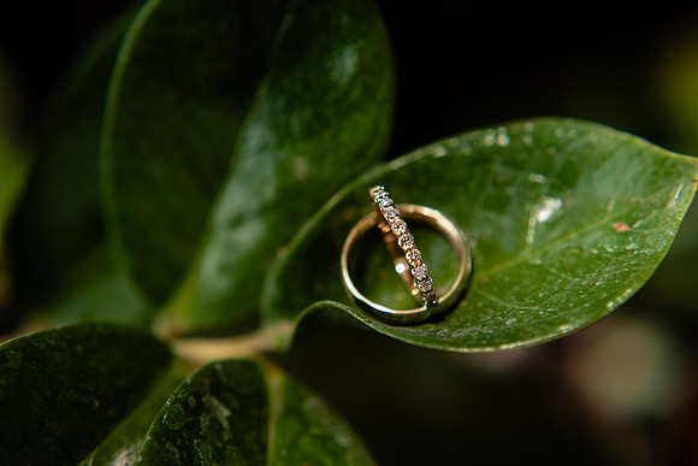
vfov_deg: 25.7
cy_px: 243
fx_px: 1019
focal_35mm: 53
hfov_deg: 37.8
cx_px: 331
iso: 100
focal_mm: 50
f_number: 3.5
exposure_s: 1/400
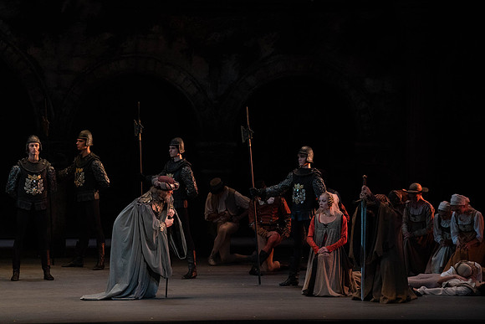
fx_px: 3045
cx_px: 242
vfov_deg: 6.1
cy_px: 162
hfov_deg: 9.1
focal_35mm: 226
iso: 6400
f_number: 7.1
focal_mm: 226
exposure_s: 1/320
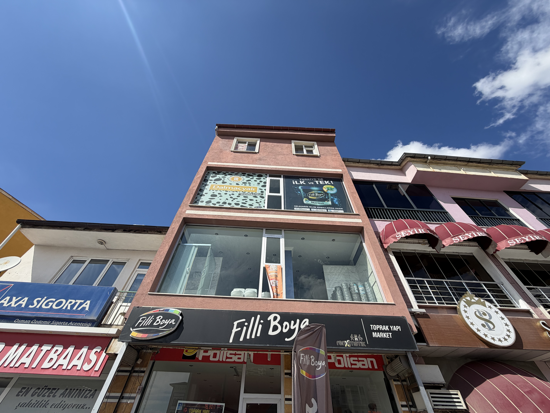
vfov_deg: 85.7
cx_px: 275
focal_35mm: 14
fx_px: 222
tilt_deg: +48.1
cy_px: 206
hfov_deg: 102.1
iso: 20
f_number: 2.2
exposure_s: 1/789
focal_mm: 2.22
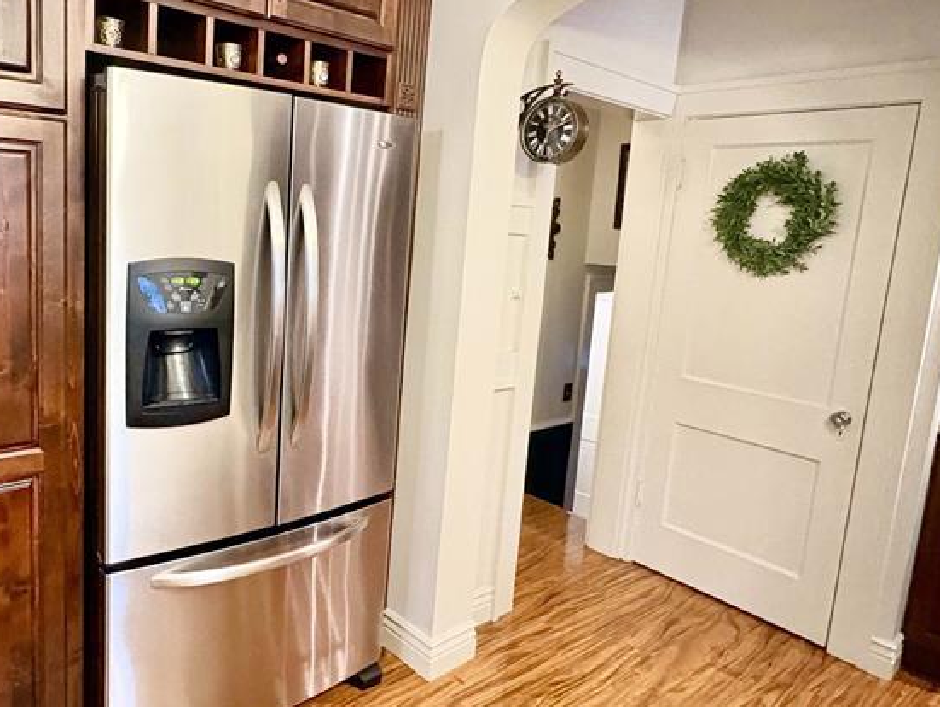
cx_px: 331
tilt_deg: -7.4
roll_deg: -3.7
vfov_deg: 53.0
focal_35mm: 26
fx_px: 706
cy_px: 314
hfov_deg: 65.9
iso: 1000
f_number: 2.2
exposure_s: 1/40
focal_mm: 2.22
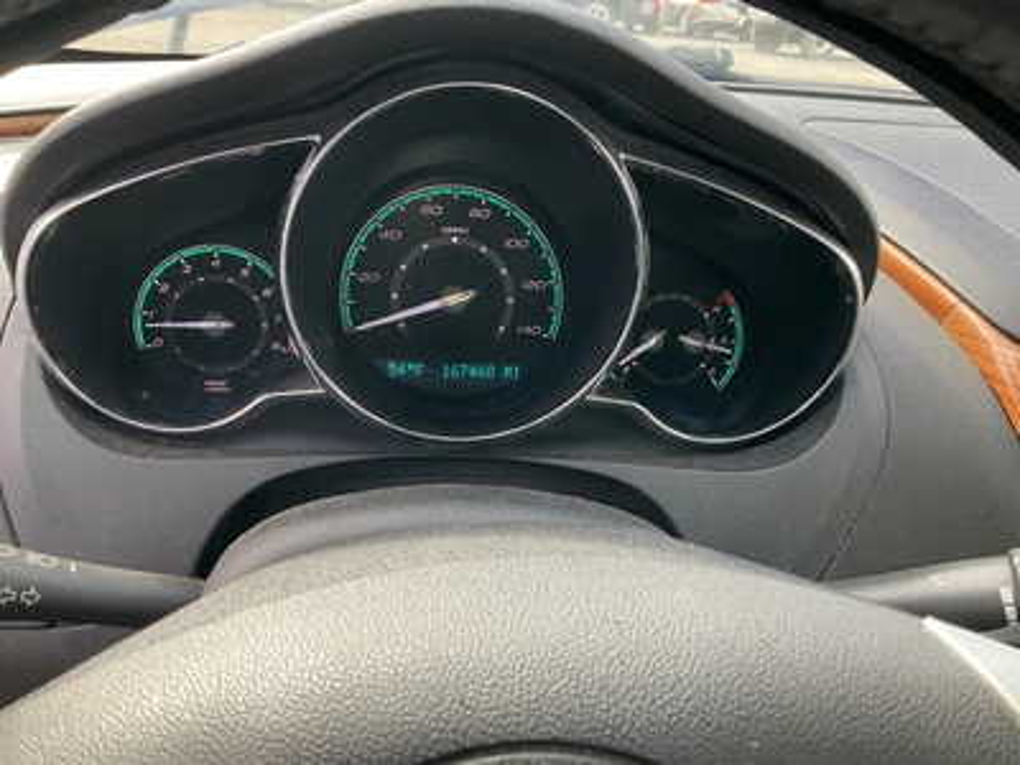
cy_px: 382
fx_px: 855
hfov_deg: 61.7
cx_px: 510
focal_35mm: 29
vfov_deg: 48.2
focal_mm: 3
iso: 40
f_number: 1.8
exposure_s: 1/122
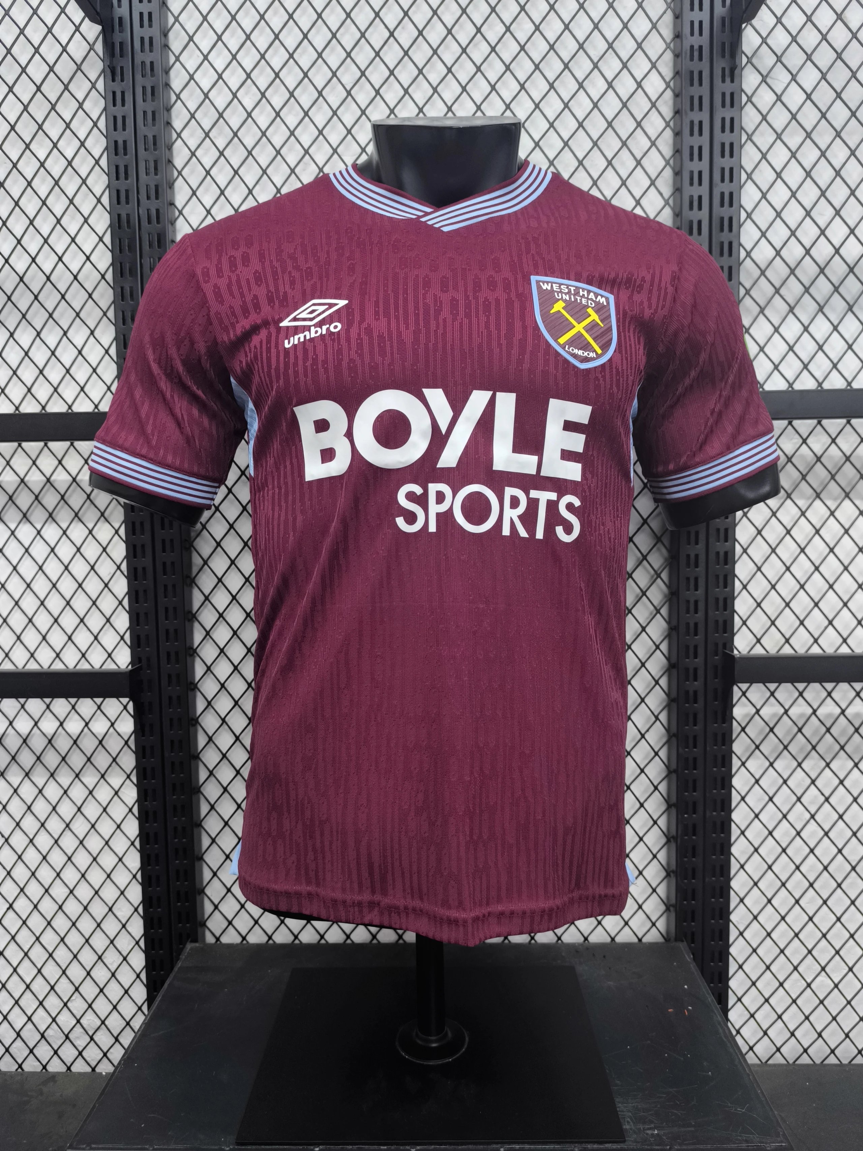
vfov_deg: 73.9
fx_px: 764
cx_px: 432
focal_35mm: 23
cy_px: 576
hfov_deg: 58.9
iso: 500
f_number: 1.65
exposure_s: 1/50
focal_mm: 6.14
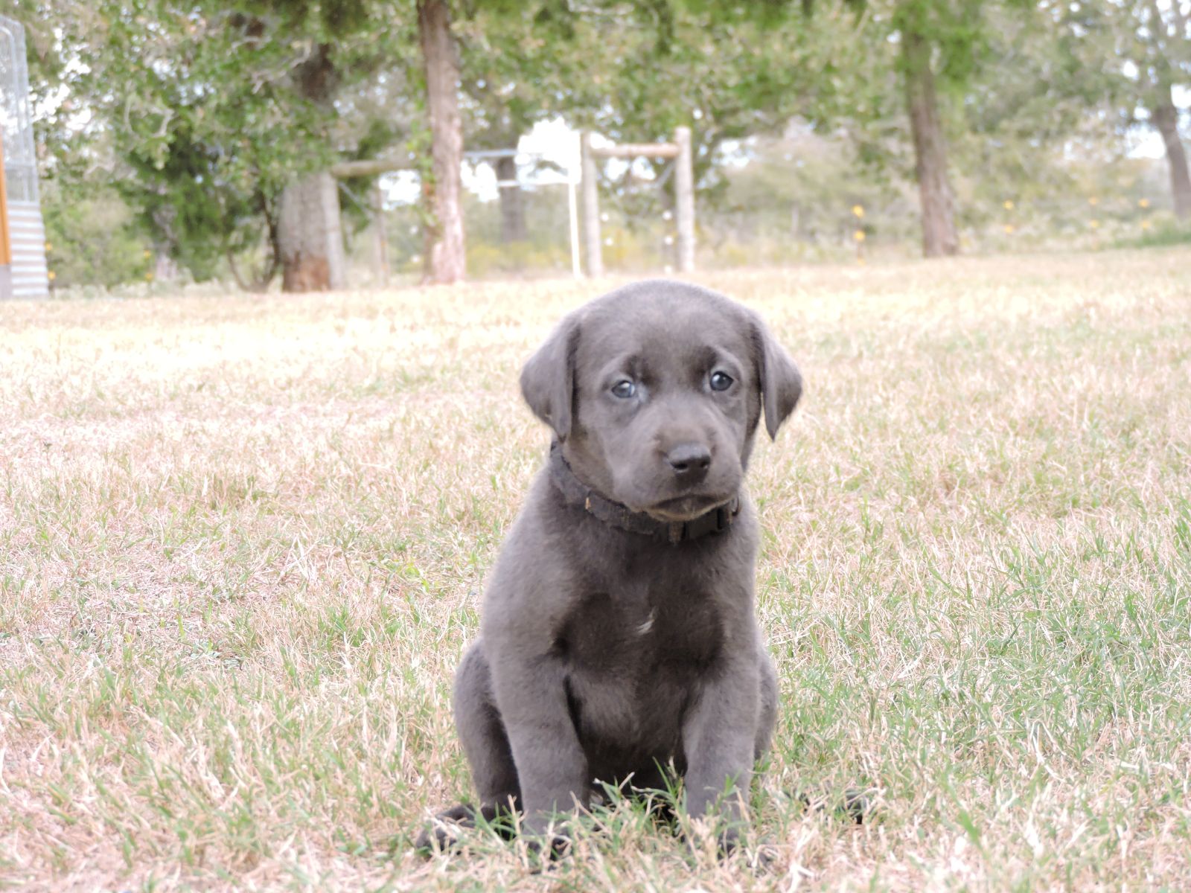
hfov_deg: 14.6
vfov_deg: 11.0
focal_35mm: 135
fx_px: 4645
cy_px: 446
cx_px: 596
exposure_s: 1/250
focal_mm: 24.1
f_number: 4.3
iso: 400
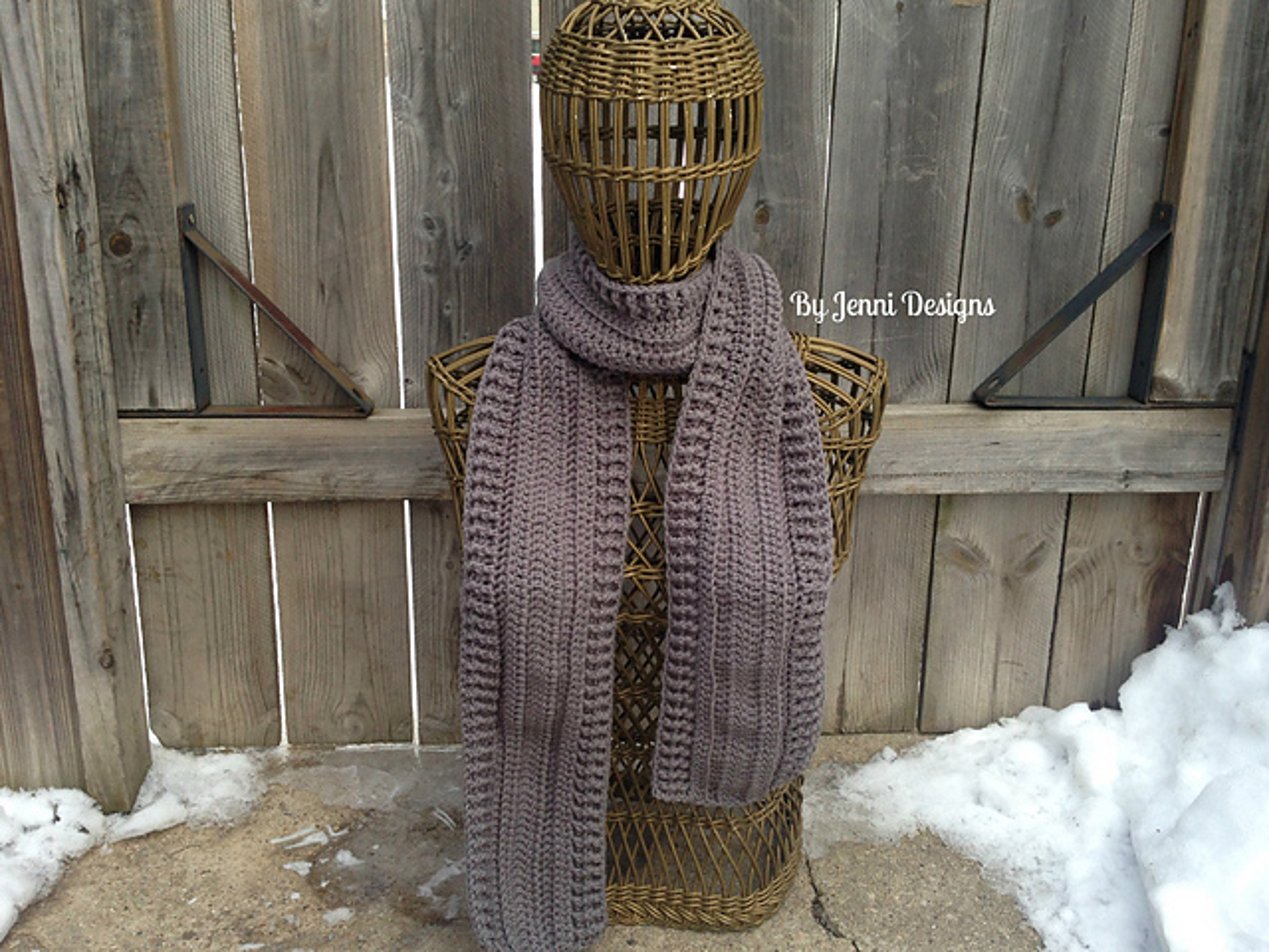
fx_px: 1210
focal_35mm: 33
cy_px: 476
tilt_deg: -17.2
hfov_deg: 55.4
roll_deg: -0.7
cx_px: 634
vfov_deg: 42.9
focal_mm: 4.12
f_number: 2.4
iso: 64
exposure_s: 1/120
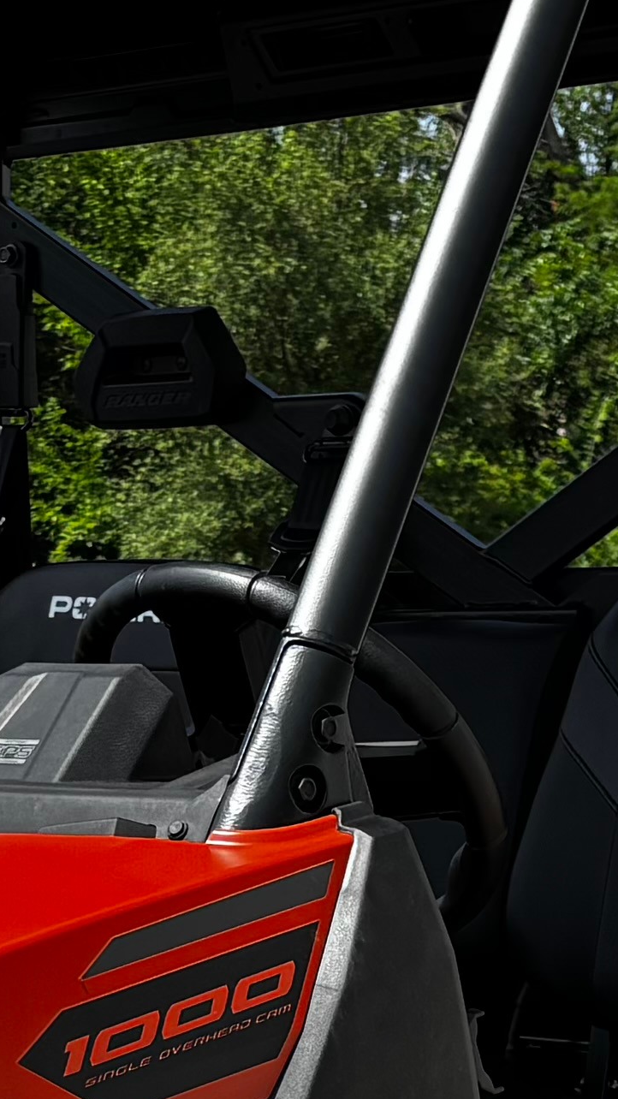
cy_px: 1218
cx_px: 81
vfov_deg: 16.5
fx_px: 3672
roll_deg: +0.1
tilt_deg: -10.0
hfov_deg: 9.6
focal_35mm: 126
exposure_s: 1/2105
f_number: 1.6
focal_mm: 5.96
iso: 50
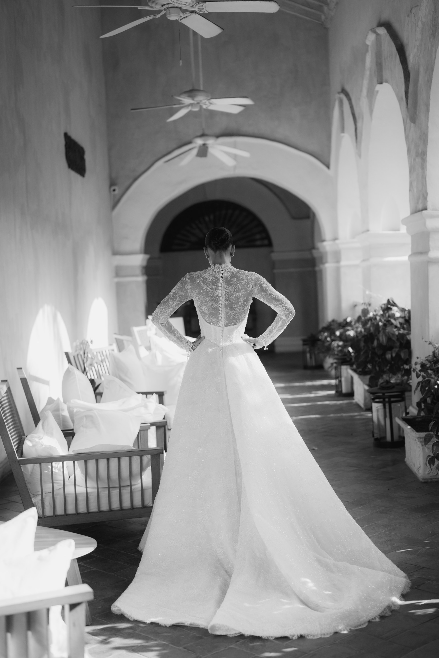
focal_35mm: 50
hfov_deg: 27.0
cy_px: 329
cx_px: 220
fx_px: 914
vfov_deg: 39.6
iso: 500
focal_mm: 50
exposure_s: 1/4000
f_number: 2.2
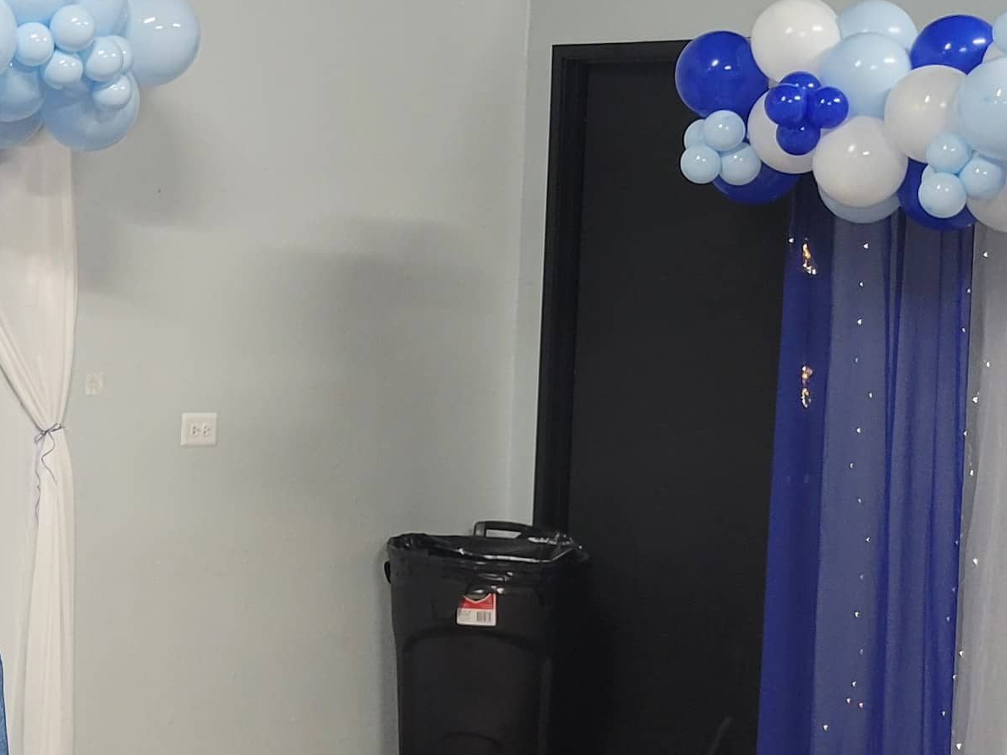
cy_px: 314
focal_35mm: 88
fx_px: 2560
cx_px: 100
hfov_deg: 21.7
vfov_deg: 16.8
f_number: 1.8
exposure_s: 1/40
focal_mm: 5.4
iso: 160
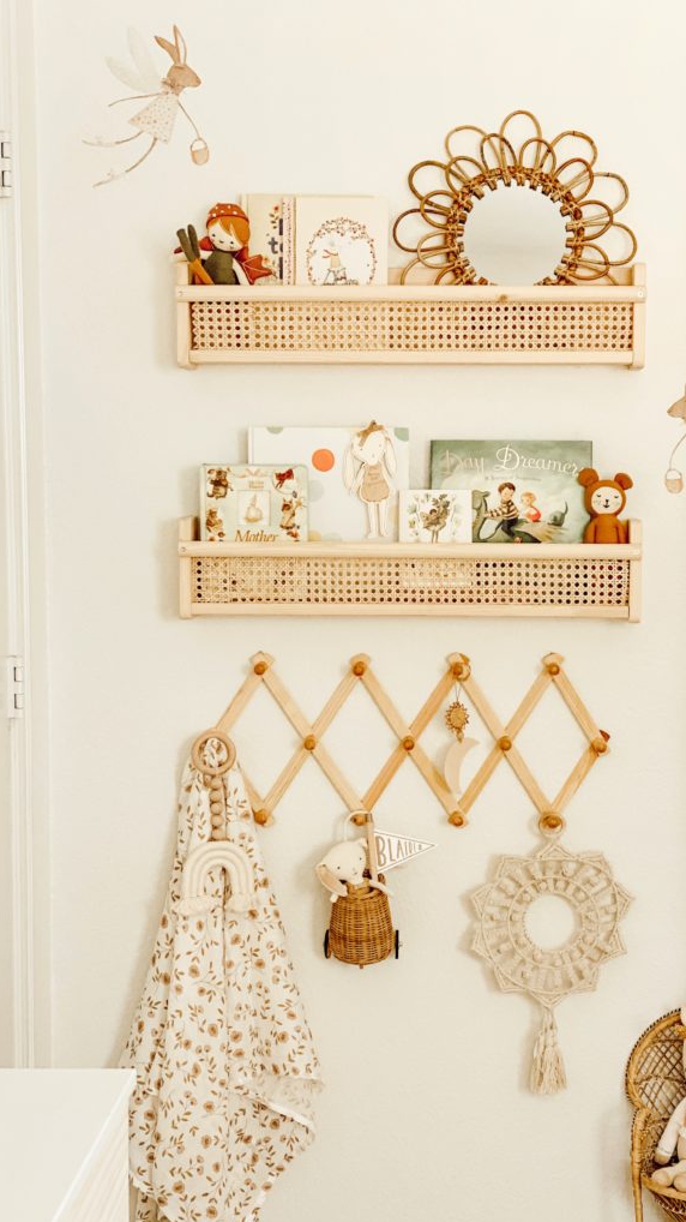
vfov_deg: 36.6
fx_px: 1845
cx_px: 437
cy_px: 613
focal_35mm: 57
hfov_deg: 21.0
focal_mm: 6
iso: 200
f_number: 2
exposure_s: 1/120
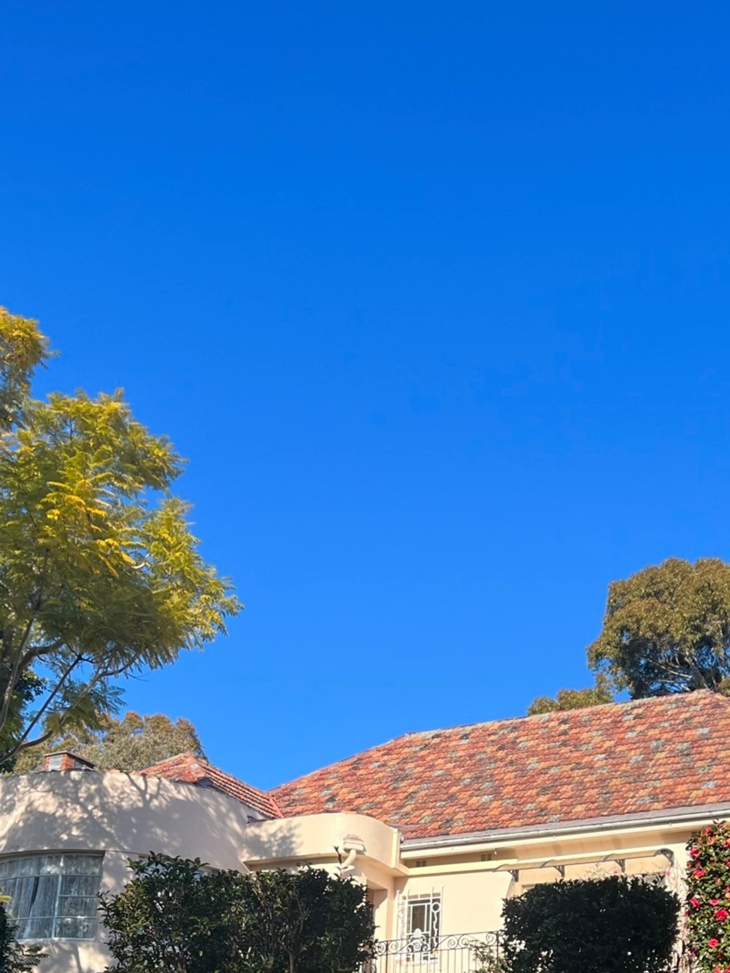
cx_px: 484
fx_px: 1378
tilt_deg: +19.3
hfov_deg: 29.5
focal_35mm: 49
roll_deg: -1.7
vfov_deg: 36.9
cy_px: 840
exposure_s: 1/1838
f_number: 1.5
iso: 50
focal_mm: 5.7
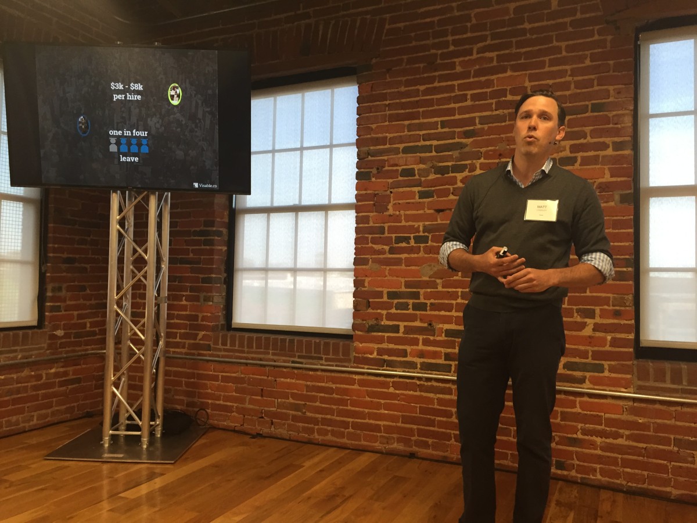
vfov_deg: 48.2
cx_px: 348
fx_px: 584
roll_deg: -2.1
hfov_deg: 61.7
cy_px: 262
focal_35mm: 29
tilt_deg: +5.6
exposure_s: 1/30
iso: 50
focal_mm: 4.15
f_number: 2.2
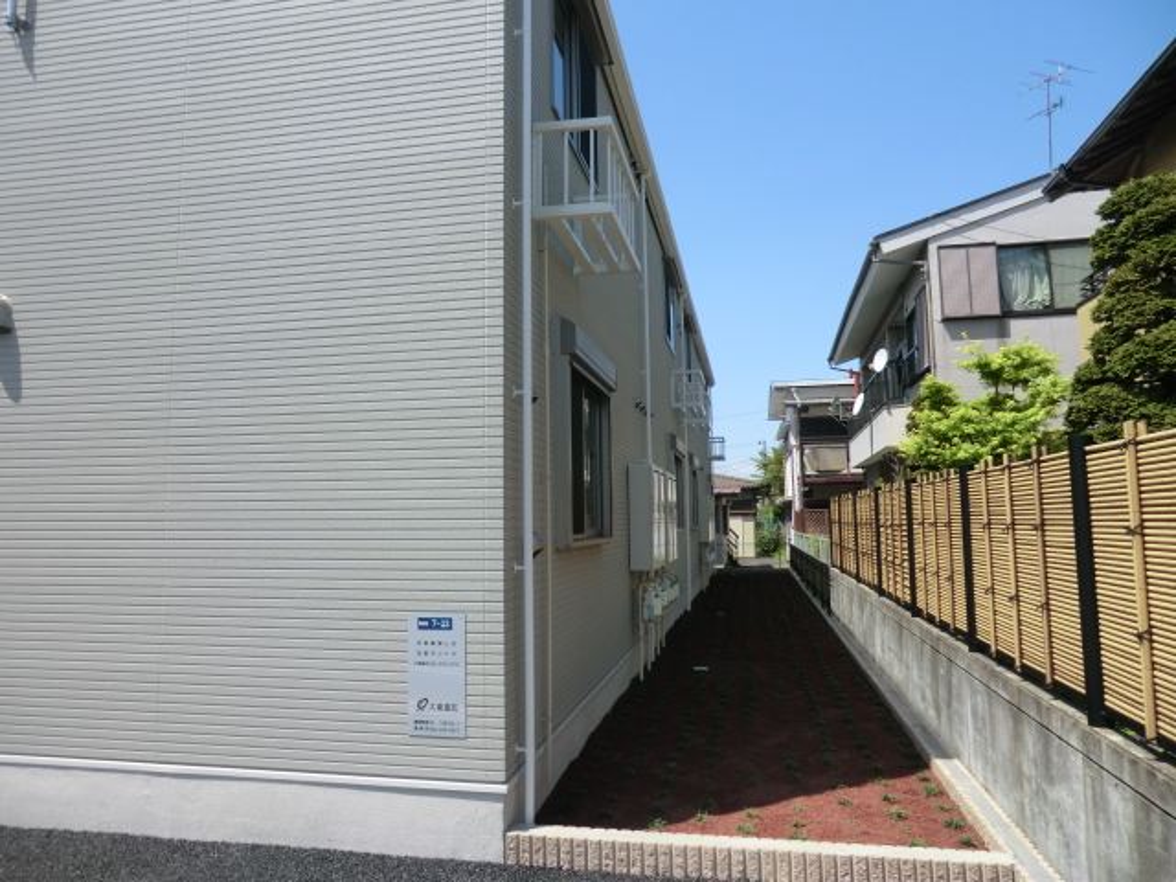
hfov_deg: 71.6
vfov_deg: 56.8
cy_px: 441
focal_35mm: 24
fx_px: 815
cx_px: 588
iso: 80
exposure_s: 1/200
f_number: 7.5
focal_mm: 4.3
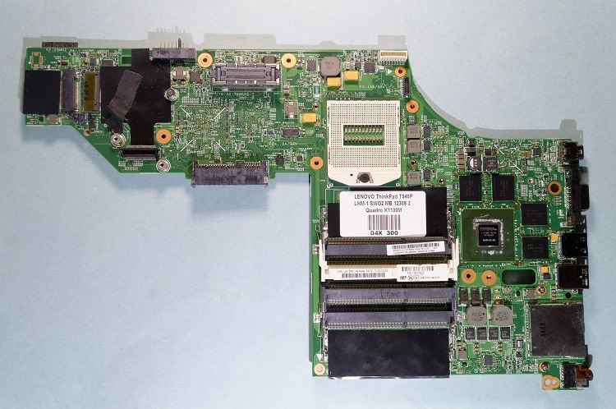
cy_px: 204
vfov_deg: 38.3
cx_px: 308
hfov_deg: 55.2
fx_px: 590
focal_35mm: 34
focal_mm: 23
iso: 100
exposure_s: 1/5
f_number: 8
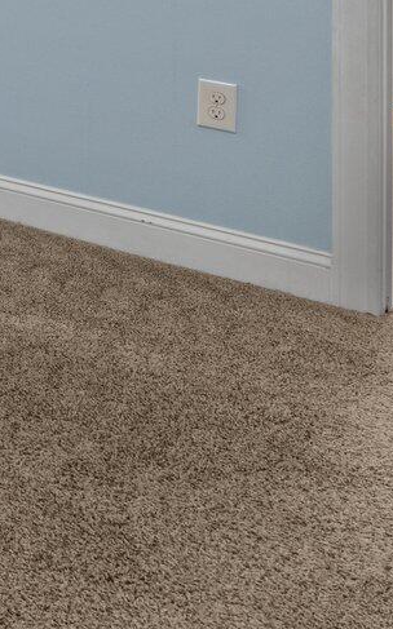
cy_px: -143
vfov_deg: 29.0
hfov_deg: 12.9
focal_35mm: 60
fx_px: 1029
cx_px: -666
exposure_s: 1/8
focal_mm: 14
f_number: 8
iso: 400
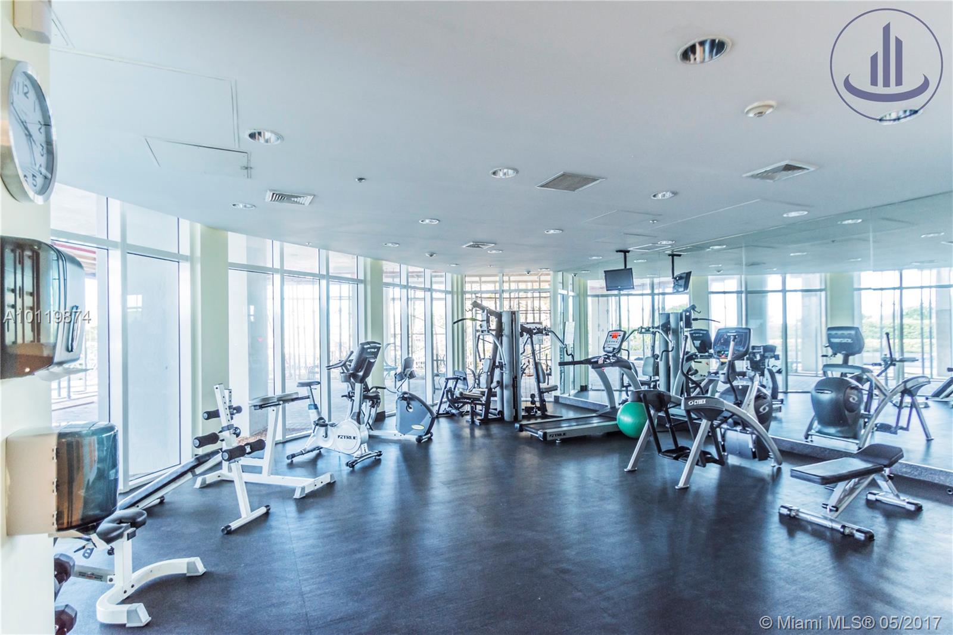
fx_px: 476
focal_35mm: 18
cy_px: 318
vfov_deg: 67.4
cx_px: 476
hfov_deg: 90.0
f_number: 3.8
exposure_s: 1/40
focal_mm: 12
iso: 800
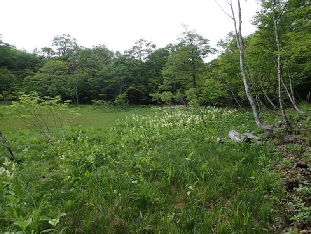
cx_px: 156
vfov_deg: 54.9
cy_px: 117
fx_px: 225
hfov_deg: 69.4
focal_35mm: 25
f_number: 2.8
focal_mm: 4.5
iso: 100
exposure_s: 1/400
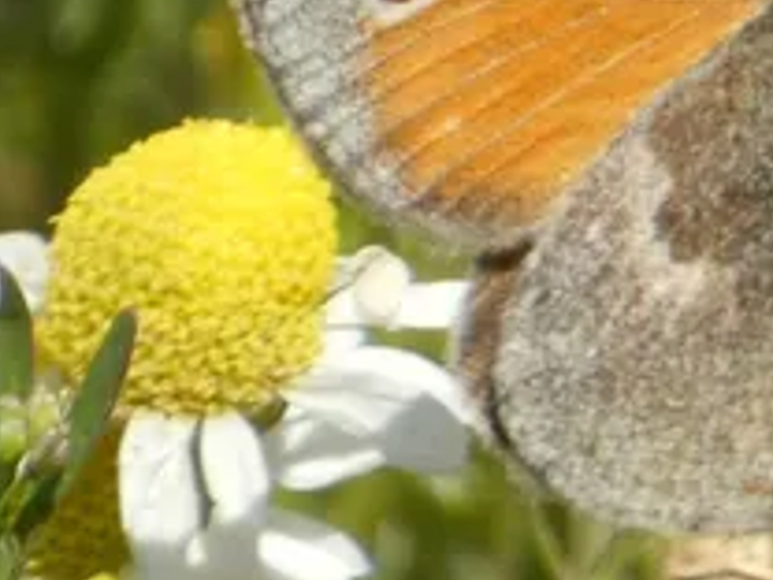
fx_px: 37694
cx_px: 832
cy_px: 78
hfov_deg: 1.2
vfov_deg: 0.9
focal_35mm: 1688
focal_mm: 98.3
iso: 80
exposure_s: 1/160
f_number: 5.6
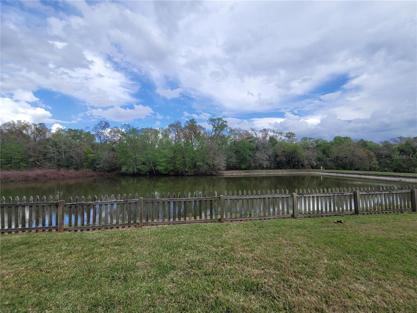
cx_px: 208
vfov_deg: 89.9
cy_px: 156
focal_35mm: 13
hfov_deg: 106.2
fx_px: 157
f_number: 2.2
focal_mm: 2.2
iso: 64
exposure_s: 1/1472
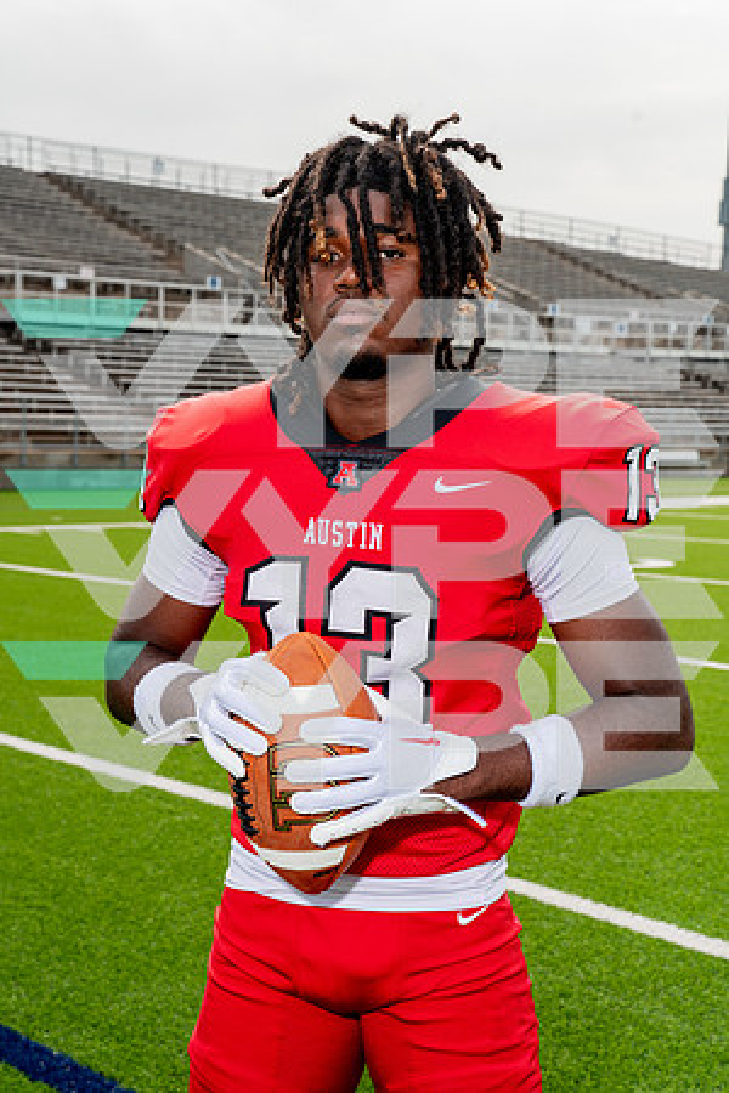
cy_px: 546
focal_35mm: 57
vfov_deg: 35.1
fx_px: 1731
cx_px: 364
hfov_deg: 23.8
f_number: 8
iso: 100
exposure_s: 1/250
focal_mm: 57
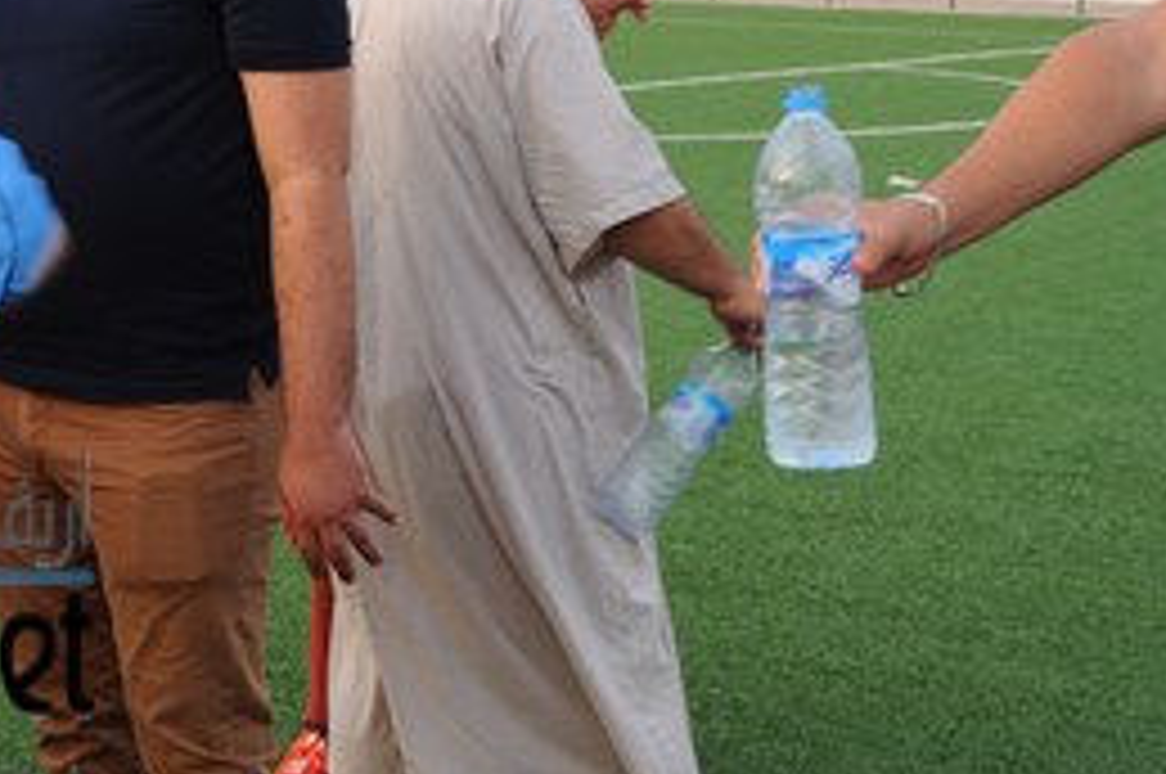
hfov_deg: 22.2
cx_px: -194
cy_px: -124
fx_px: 2757
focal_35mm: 85
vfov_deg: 15.5
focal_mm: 23
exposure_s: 1/100
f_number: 5.6
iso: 200
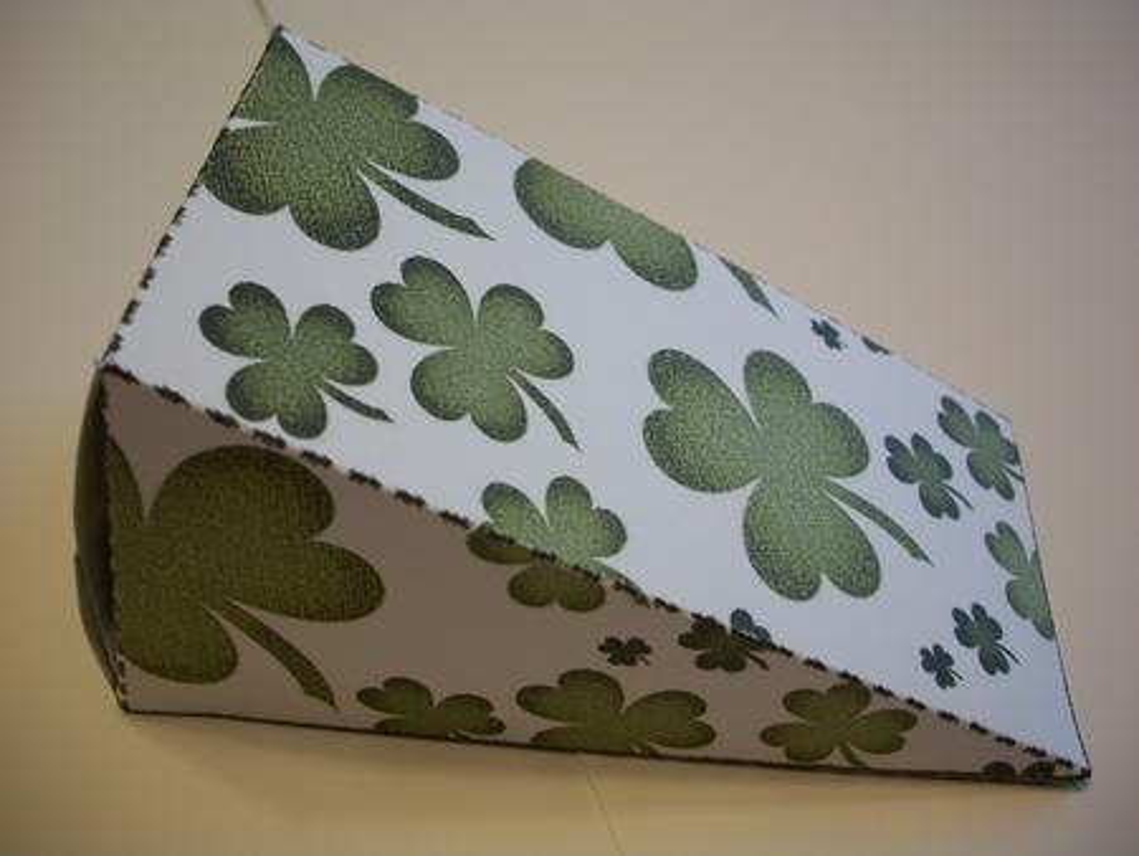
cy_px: 428
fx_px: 1152
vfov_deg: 40.7
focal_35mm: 35
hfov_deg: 52.6
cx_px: 570
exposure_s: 1/80
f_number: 3.1
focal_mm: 6.3
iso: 80
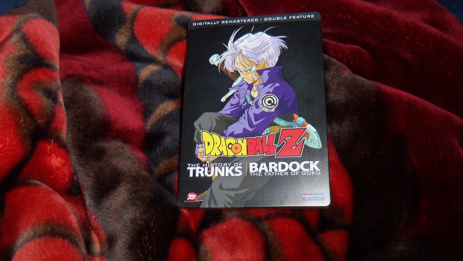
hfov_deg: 59.4
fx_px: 405
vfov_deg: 35.5
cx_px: 249
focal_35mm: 33
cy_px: 107
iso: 100
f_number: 3.9
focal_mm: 5.1
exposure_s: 1/40
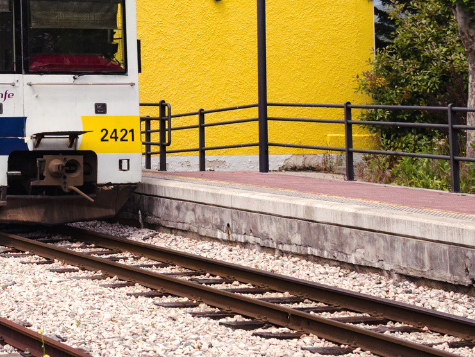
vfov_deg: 14.8
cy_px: -44
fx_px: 1331
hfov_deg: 19.3
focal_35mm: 97
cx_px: -67
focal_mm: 26
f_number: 9
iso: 250
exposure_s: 1/500
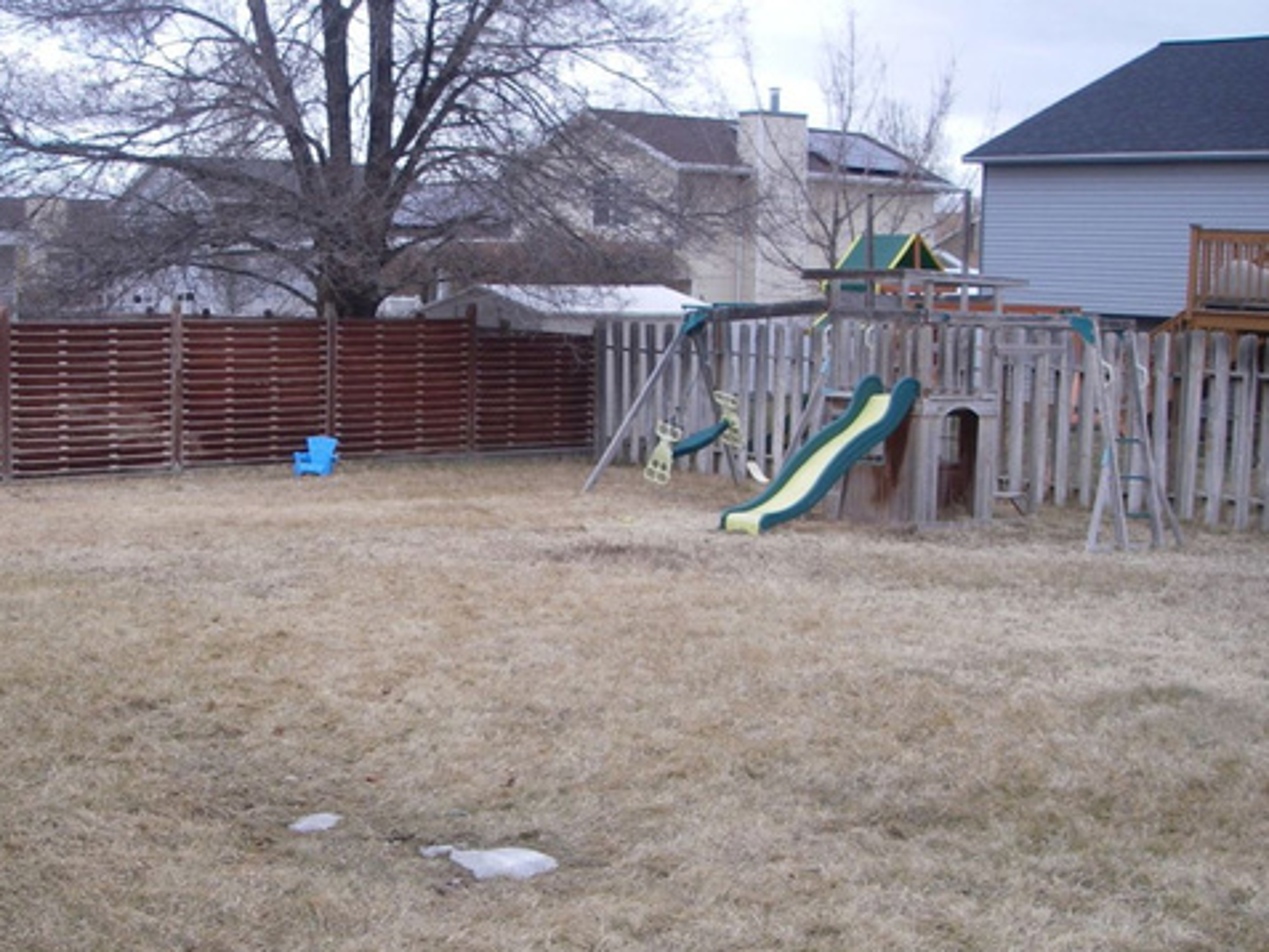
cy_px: 574
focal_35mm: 51
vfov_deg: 28.5
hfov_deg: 37.3
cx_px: 497
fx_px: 1870
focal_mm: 6.3
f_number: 3.3
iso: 80
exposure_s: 1/250
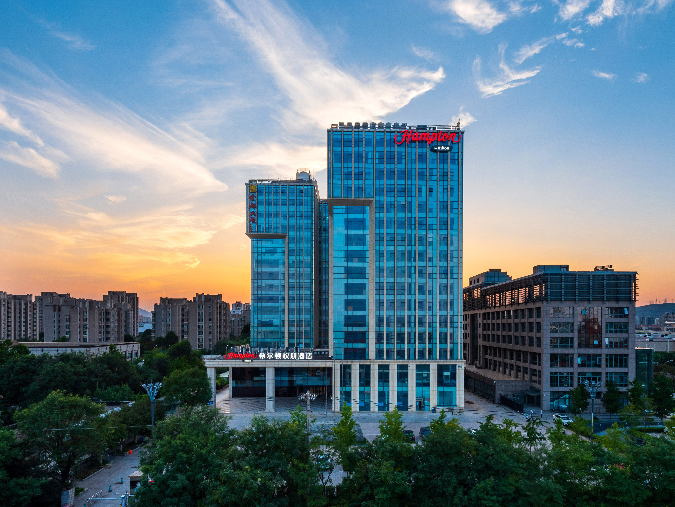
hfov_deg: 106.2
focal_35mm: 13
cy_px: 254
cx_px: 338
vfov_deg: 89.9
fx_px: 253
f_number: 22
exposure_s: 1/4
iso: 100
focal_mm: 17
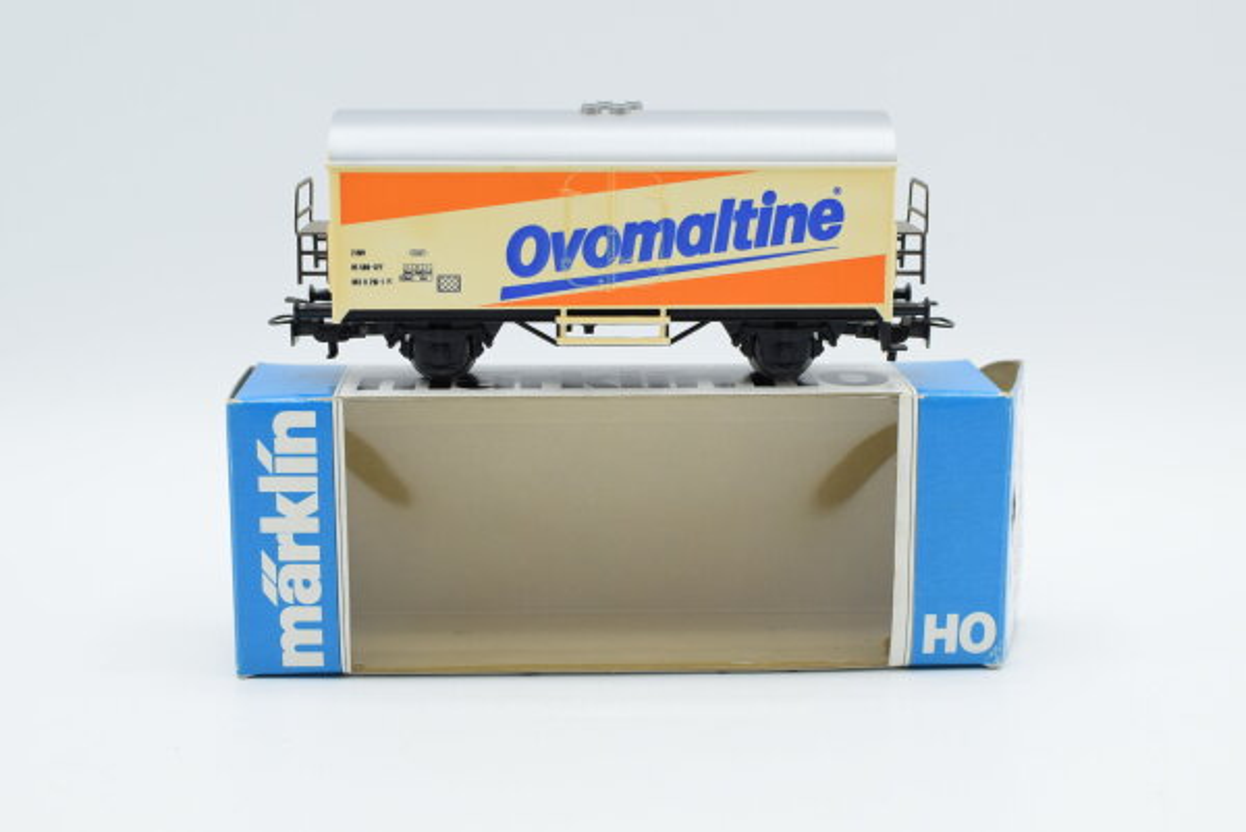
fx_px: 1818
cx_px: 623
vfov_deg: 25.8
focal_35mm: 52
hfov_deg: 37.8
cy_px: 416
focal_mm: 35
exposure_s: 1/200
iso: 400
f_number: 8
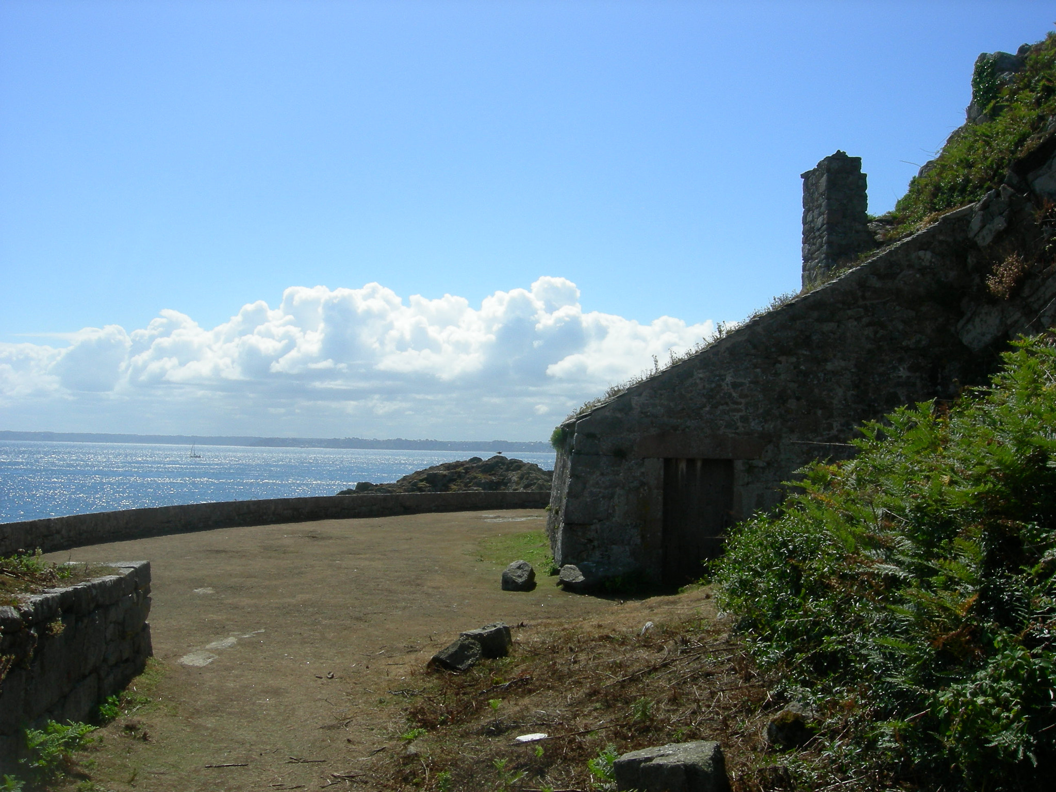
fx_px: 1098
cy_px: 396
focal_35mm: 36
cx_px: 528
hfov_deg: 51.4
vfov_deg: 39.7
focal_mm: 7.5
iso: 64
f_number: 7.6
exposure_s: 1/333
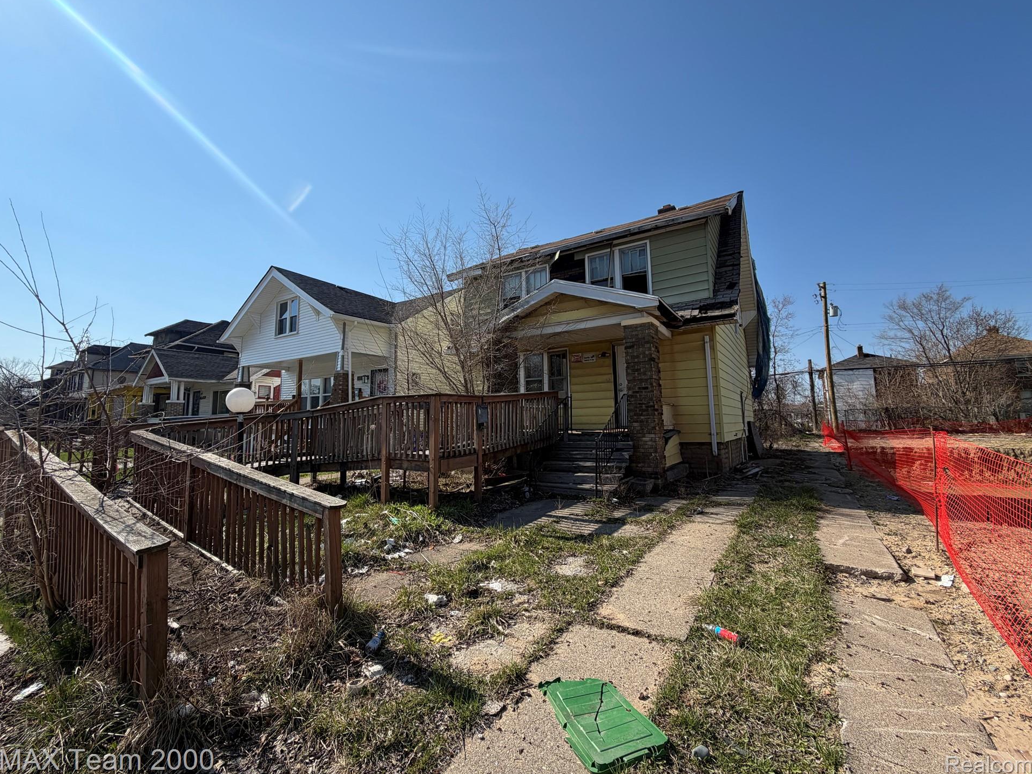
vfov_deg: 81.7
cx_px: 499
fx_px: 447
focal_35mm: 15
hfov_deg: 98.1
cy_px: 366
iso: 20
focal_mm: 2.22
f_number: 2.2
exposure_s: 1/1050
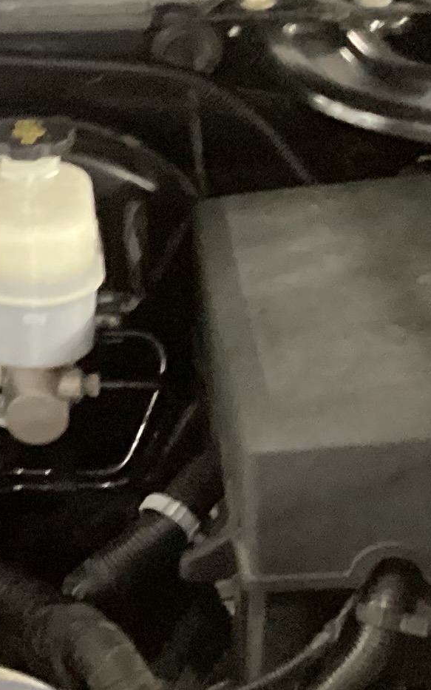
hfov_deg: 9.6
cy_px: 247
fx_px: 2162
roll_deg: +9.2
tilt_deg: -27.0
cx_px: -733
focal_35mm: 115
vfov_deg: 18.1
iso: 640
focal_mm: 3.3
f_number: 2.4
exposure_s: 1/17
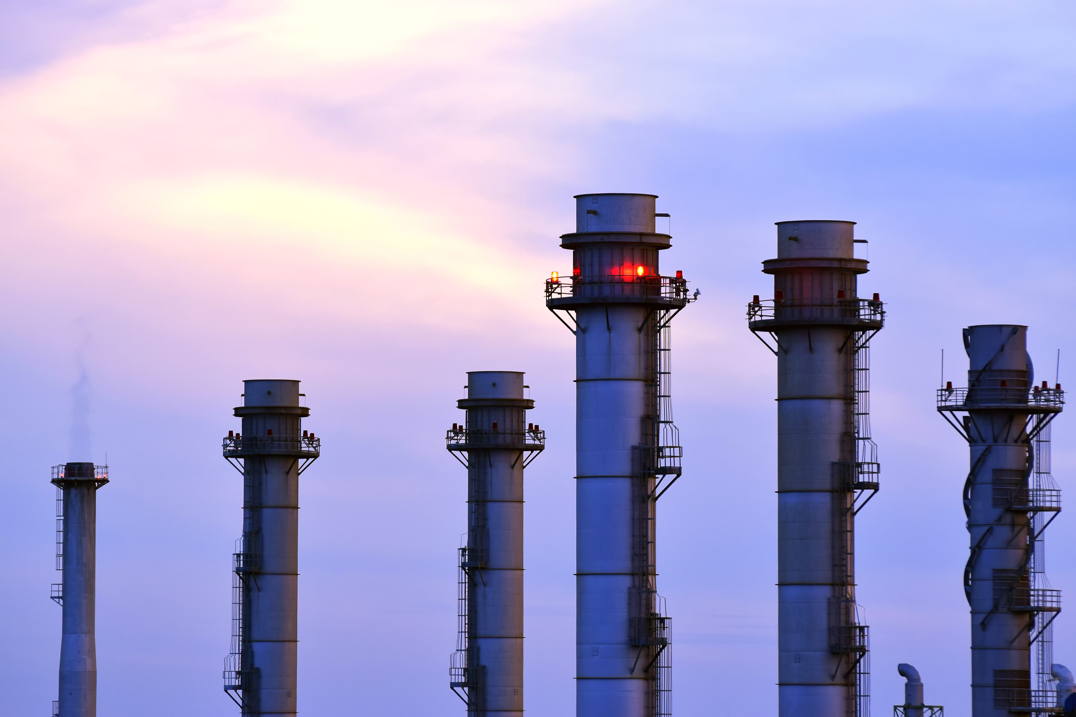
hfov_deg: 9.5
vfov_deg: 6.3
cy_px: 358
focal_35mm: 218
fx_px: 6500
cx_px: 538
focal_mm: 145
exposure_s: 1/100
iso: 320
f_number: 5.6
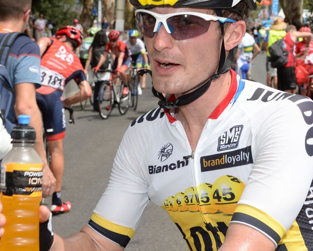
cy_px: 71
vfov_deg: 14.2
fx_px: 1001
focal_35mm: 108
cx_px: 183
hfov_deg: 17.8
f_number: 14
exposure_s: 1/250
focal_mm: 62
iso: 400
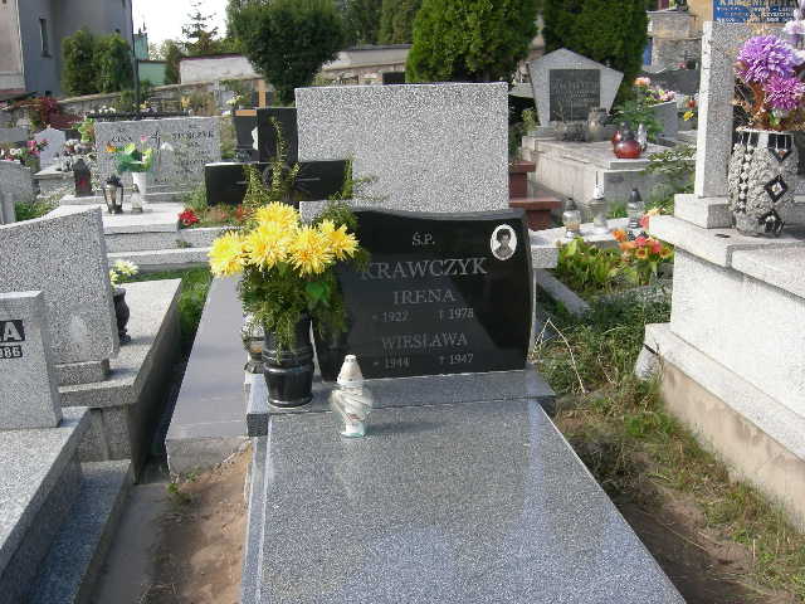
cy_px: 302
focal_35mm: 36
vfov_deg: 39.7
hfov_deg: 51.4
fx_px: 837
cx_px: 402
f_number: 4.3
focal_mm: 7.5
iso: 64
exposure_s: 1/135
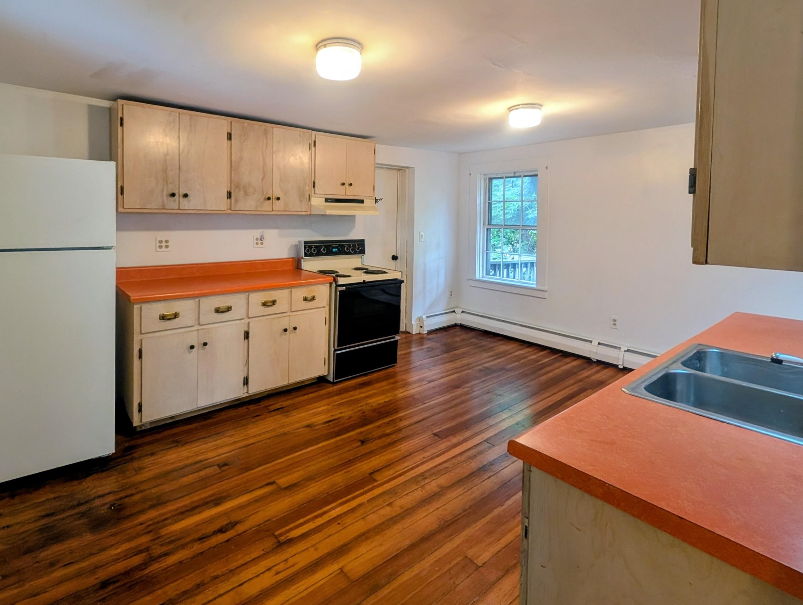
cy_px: 232
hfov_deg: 93.9
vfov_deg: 77.1
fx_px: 372
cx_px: 350
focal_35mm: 16
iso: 108
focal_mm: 2.02
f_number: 1.7
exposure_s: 1/60
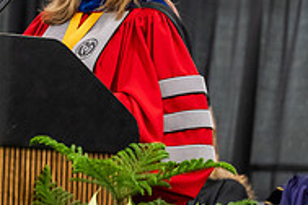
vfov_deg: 2.4
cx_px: 29
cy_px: -7
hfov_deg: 3.6
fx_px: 4851
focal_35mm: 567
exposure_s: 1/200
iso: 2500
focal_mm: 185
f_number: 3.2
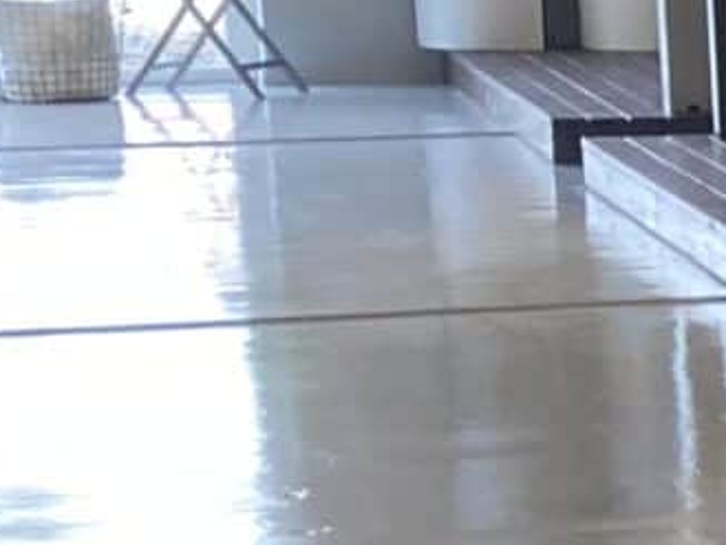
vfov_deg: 6.8
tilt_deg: -7.2
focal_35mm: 218
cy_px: 477
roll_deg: -0.4
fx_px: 4574
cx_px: 2509
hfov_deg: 7.5
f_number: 1.8
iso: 80
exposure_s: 1/50
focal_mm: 3.99
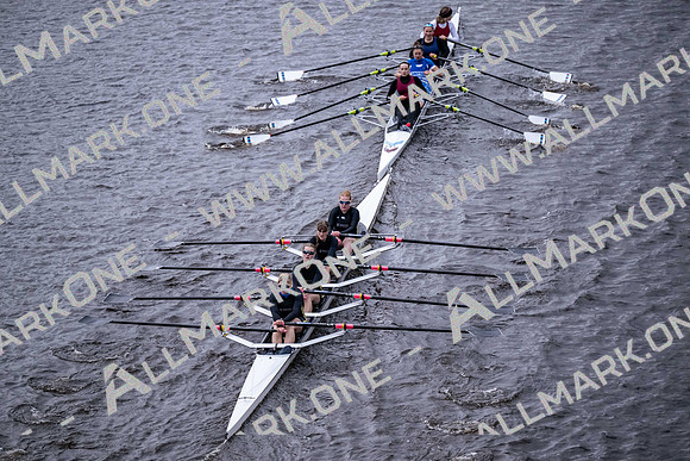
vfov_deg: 6.9
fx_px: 3834
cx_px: 345
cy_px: 230
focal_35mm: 200
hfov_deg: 10.3
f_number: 2.8
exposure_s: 1/2000
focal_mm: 200
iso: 3600
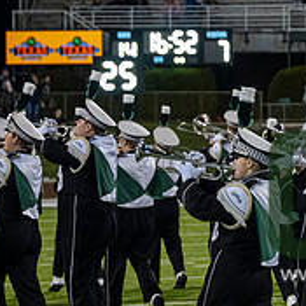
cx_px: 400
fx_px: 2960
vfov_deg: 5.9
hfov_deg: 5.9
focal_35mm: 296
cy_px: 212
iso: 640
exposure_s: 1/500
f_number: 2.8
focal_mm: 70
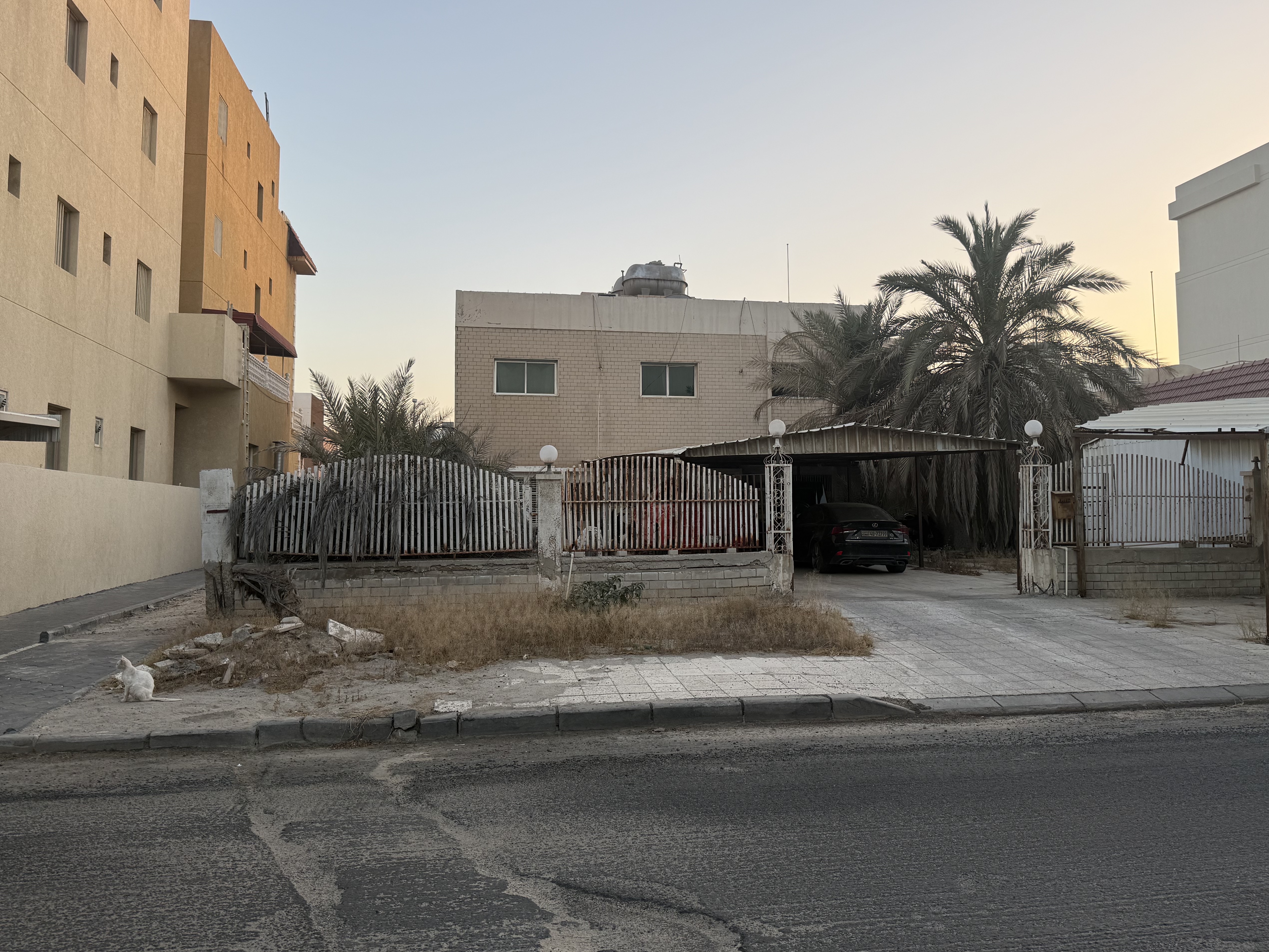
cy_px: 431
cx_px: 650
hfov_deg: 65.3
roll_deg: -0.5
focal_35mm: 27
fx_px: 990
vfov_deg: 51.3
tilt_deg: +4.8
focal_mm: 6.76
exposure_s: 1/643
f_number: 1.78
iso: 80
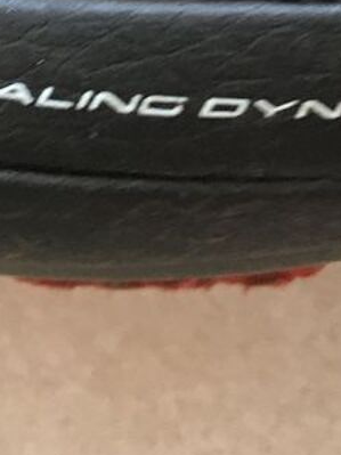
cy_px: -221
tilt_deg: -76.2
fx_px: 1275
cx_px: 151
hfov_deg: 15.2
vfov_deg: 18.1
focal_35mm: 97
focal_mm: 4.15
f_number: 2.2
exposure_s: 1/20
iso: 200
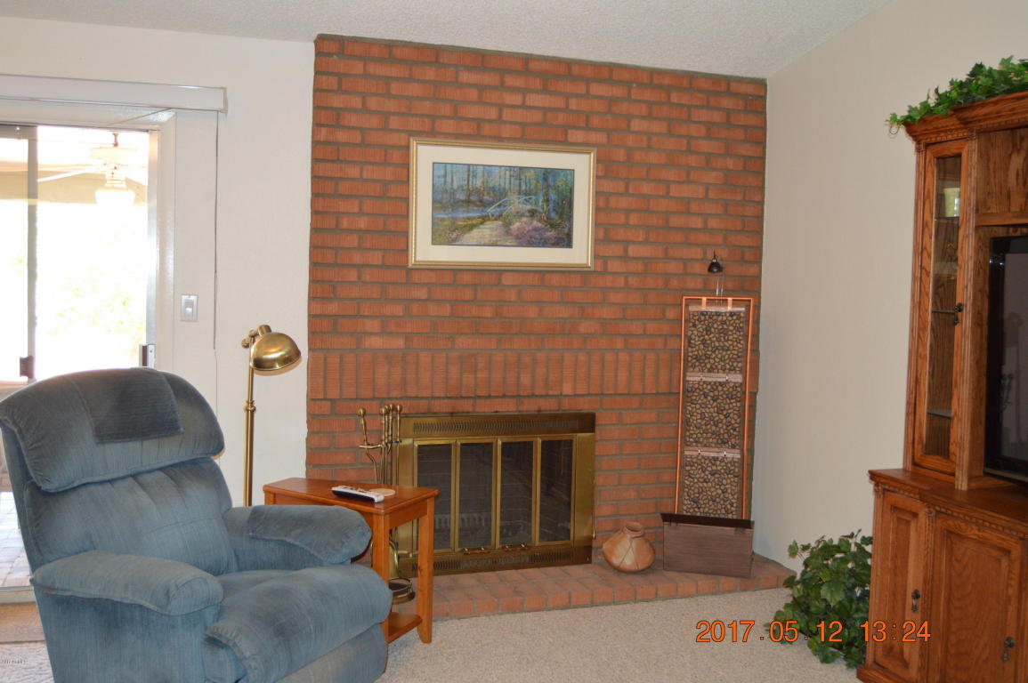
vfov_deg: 39.9
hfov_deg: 57.3
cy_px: 342
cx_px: 514
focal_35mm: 33
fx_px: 942
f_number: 3.5
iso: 1100
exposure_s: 1/60
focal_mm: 22
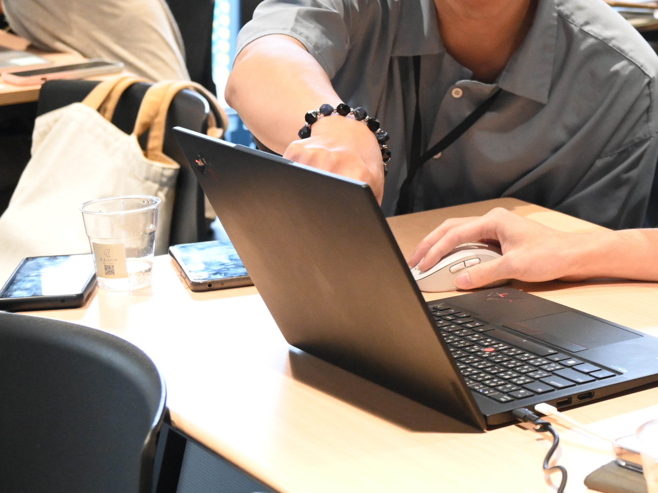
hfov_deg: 17.6
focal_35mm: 107
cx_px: 752
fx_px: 2034
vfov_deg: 13.7
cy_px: 38
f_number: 5.3
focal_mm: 48
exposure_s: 1/50
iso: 4000
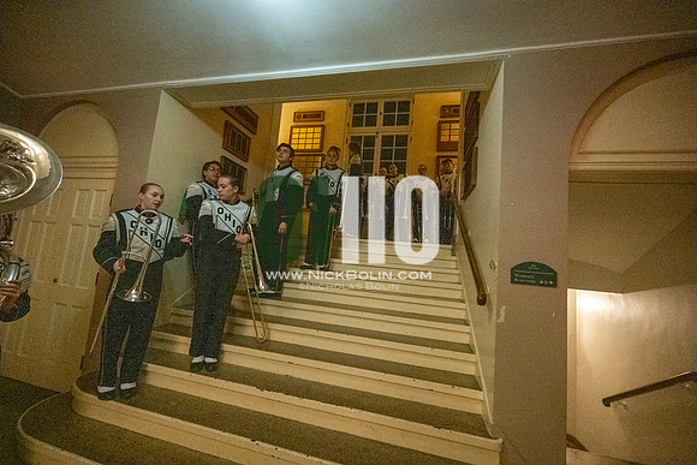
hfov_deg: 104.2
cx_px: 348
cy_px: 232
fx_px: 271
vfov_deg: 81.2
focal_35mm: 14
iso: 20000
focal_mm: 14
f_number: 4
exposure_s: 1/500
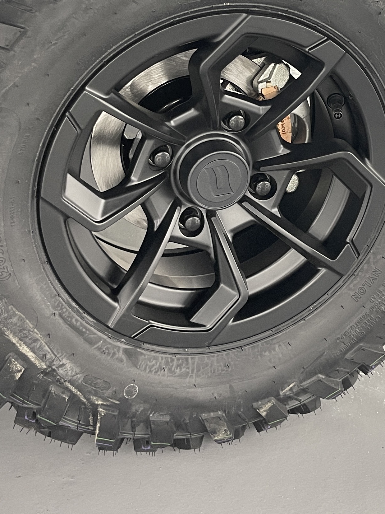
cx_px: 252
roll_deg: -2.0
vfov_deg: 31.2
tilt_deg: -25.8
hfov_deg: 23.9
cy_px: 132
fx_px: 905
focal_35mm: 61
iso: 160
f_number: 1.6
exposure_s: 1/60
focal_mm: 5.1
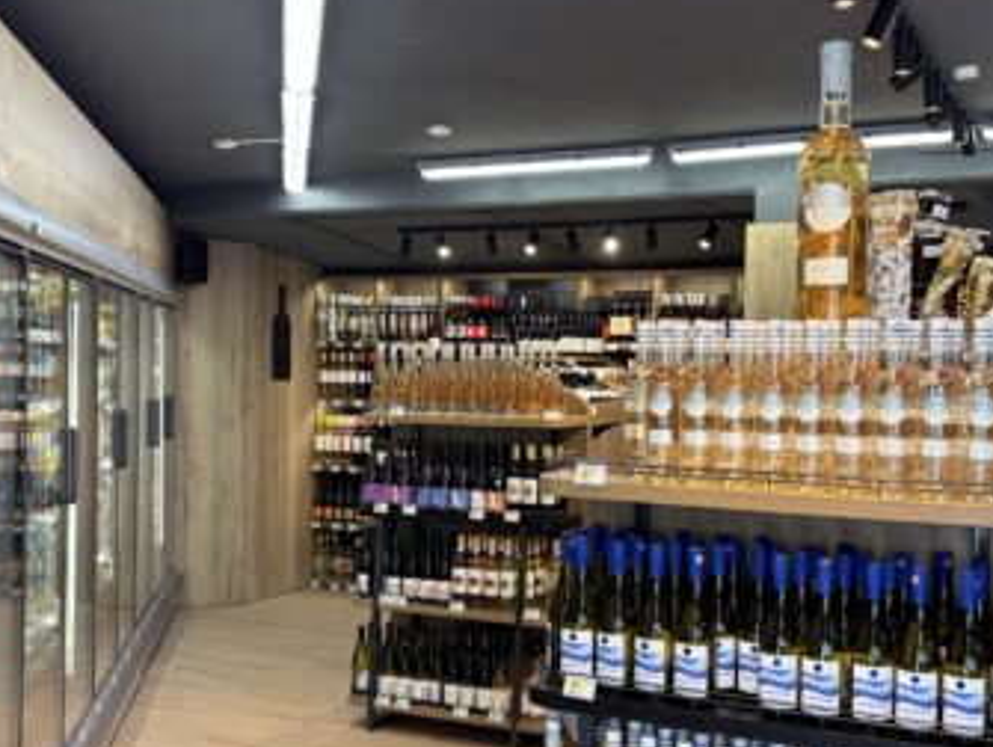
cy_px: 403
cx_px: 563
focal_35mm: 31
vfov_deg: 45.5
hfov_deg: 58.1
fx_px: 890
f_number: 1.6
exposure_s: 1/100
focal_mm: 5.96
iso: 64
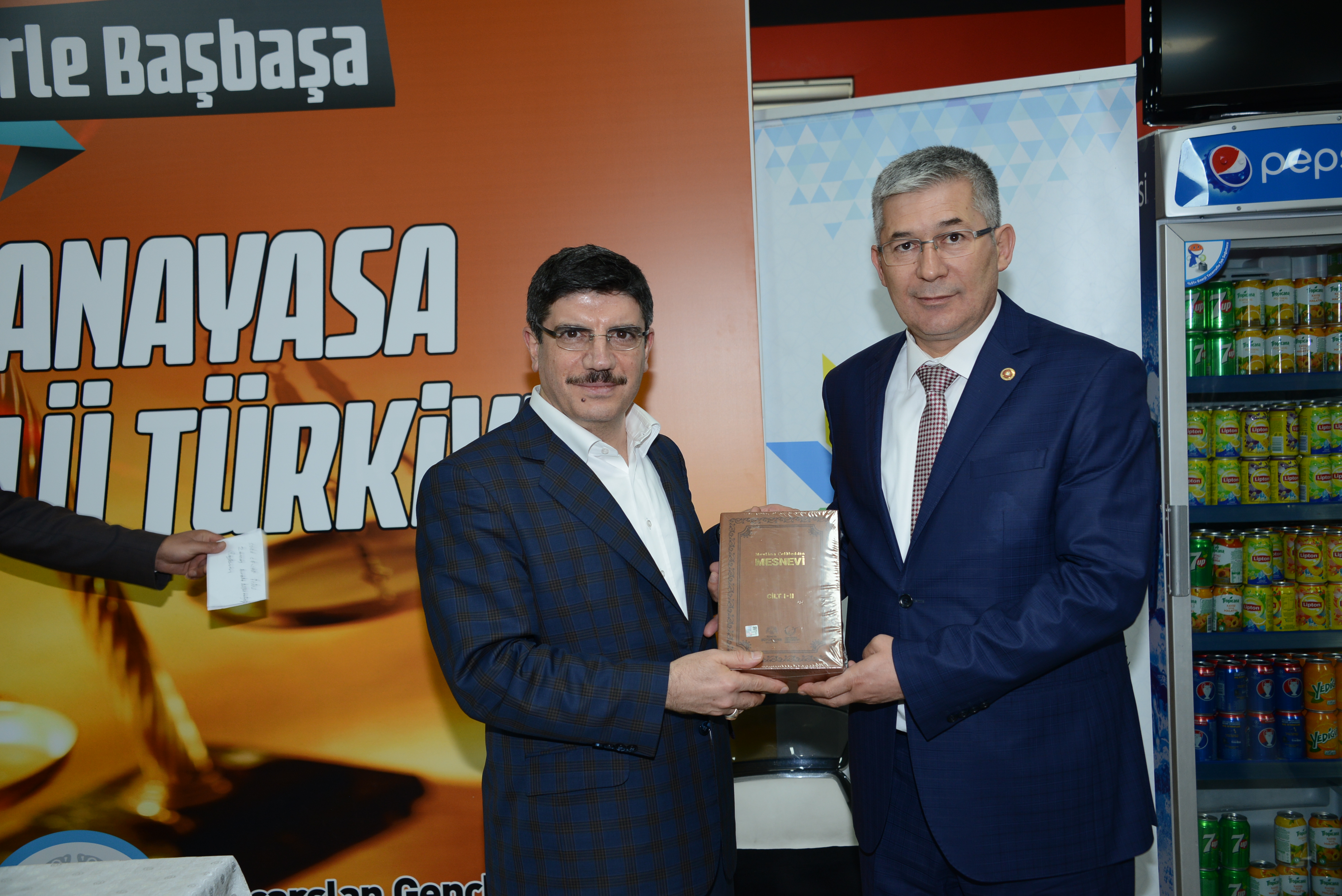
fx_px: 1491
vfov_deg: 33.4
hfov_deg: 48.4
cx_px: 671
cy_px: 448
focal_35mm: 40
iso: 500
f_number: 5
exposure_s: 1/40
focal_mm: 40
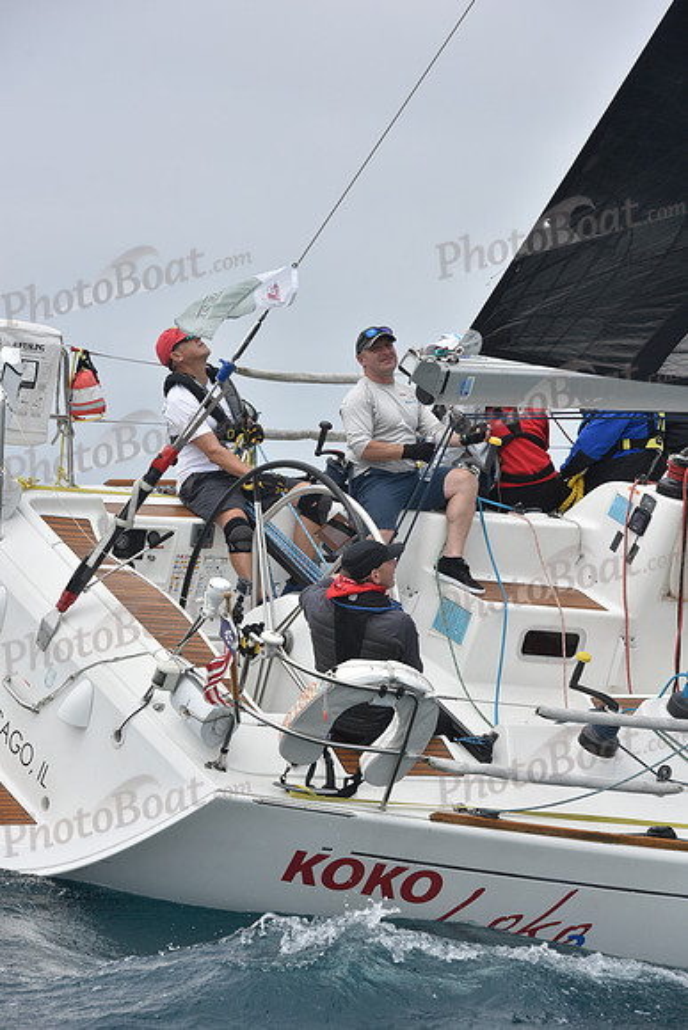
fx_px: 4297
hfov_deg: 9.2
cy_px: 515
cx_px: 344
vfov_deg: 13.7
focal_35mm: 150
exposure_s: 1/800
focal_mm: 150
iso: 250
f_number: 9
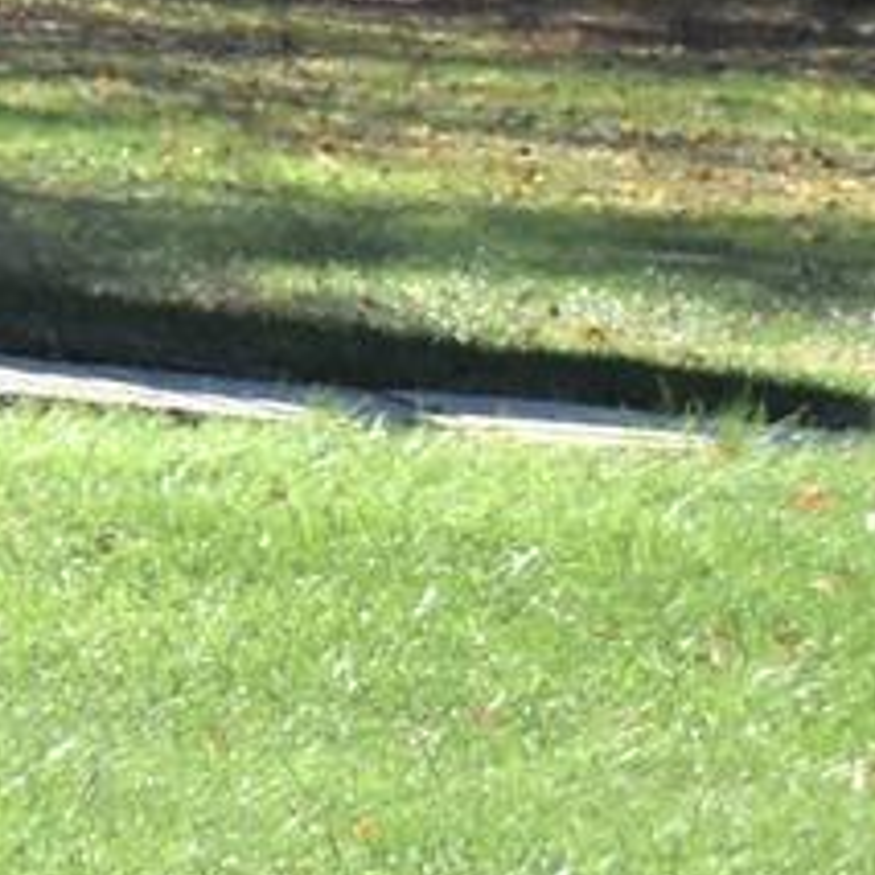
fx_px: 11210
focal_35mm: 392
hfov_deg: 4.1
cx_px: -3060
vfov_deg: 4.4
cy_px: -893
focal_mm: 32
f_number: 5.6
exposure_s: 1/640
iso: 140
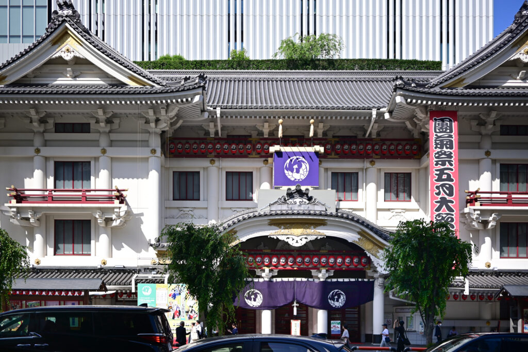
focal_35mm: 36
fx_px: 528
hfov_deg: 53.1
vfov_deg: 36.9
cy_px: 176
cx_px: 264
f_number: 2
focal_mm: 24
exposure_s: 1/3200
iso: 100
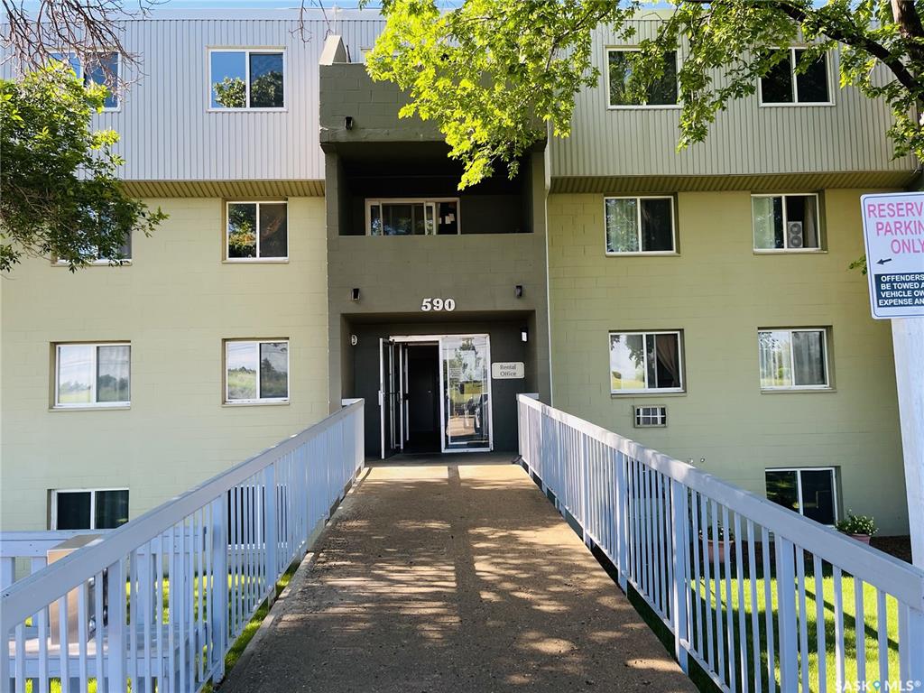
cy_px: 346
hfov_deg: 67.3
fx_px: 694
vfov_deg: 53.1
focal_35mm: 26
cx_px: 462
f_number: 1.6
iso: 50
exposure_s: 1/375
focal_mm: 5.1
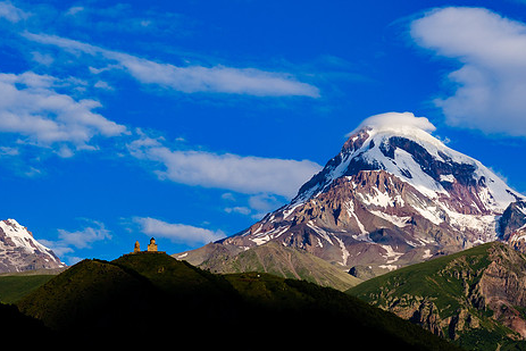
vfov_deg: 12.8
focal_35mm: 107
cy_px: 134
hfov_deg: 19.1
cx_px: 245
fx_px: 1564
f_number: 8
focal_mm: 56
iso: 160
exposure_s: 1/640
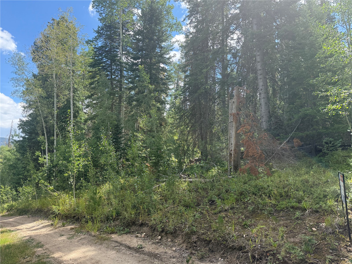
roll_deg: +0.5
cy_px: 132
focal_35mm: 24
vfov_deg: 56.8
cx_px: 176
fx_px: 244
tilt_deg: +9.0
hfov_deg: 71.6
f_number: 1.78
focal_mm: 6.76
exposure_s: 1/1653
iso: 100
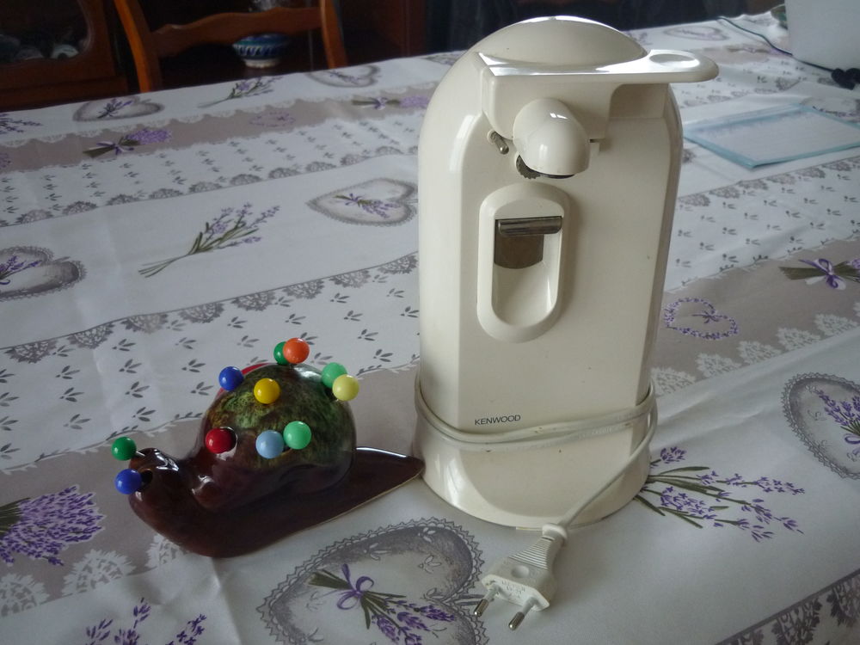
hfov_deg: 55.4
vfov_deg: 42.9
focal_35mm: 33
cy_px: 322
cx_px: 430
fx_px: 820
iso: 250
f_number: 2.8
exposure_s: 1/30
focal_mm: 5.5
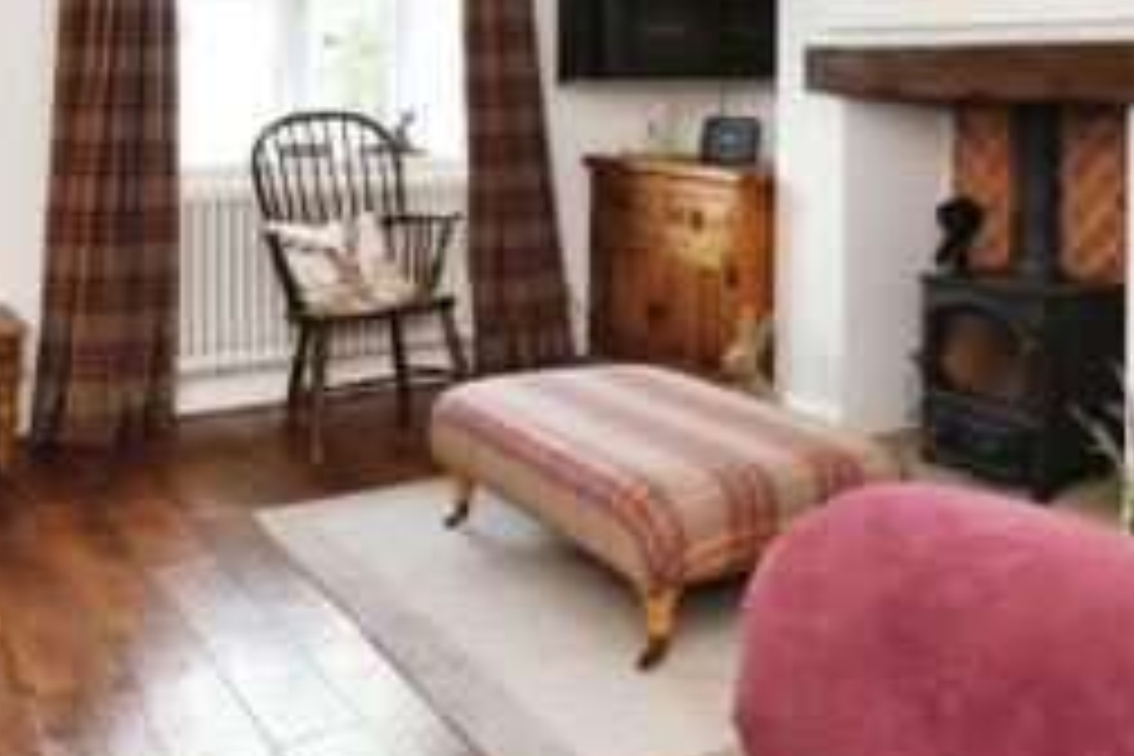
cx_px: 682
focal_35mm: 39
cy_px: 151
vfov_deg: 33.2
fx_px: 1228
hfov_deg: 49.2
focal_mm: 10
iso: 400
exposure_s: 1/30
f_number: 8
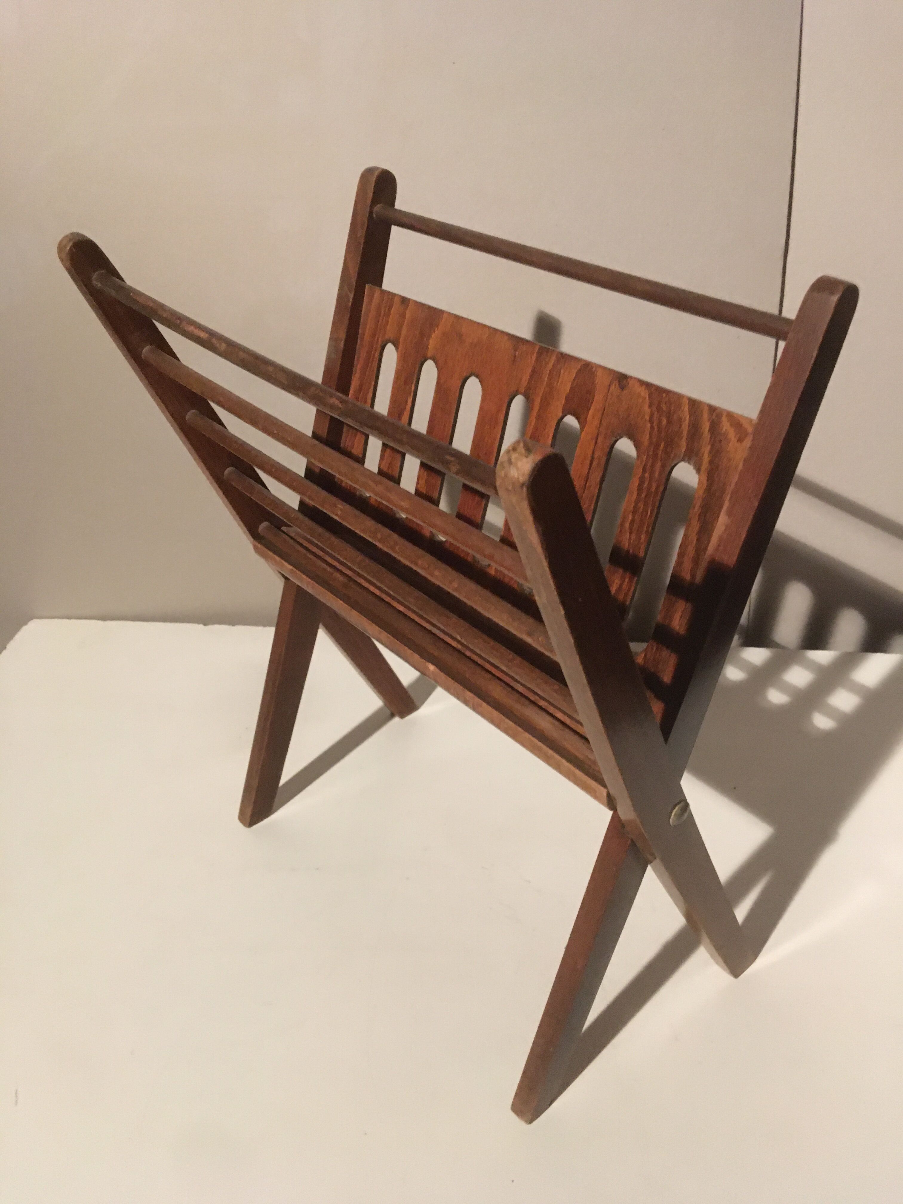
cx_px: 452
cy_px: 602
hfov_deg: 48.2
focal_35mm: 29
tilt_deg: -37.3
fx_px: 1009
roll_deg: +1.7
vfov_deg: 61.7
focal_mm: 4.15
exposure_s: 1/17
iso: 500
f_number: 2.2
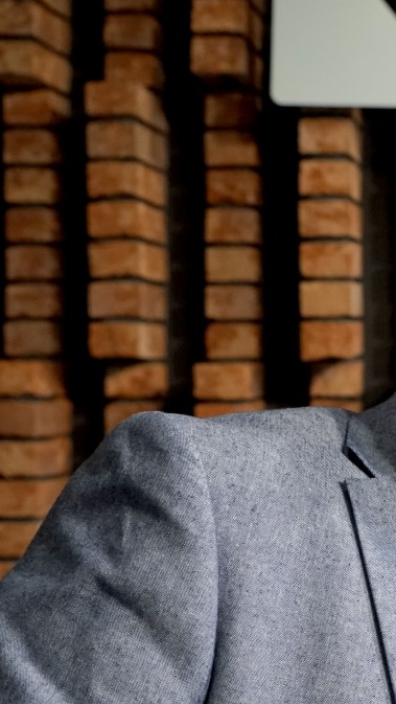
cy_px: 415
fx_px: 1306
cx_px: 492
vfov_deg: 30.1
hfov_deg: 16.4
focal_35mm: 70
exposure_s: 1/160
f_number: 4
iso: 2500
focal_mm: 30
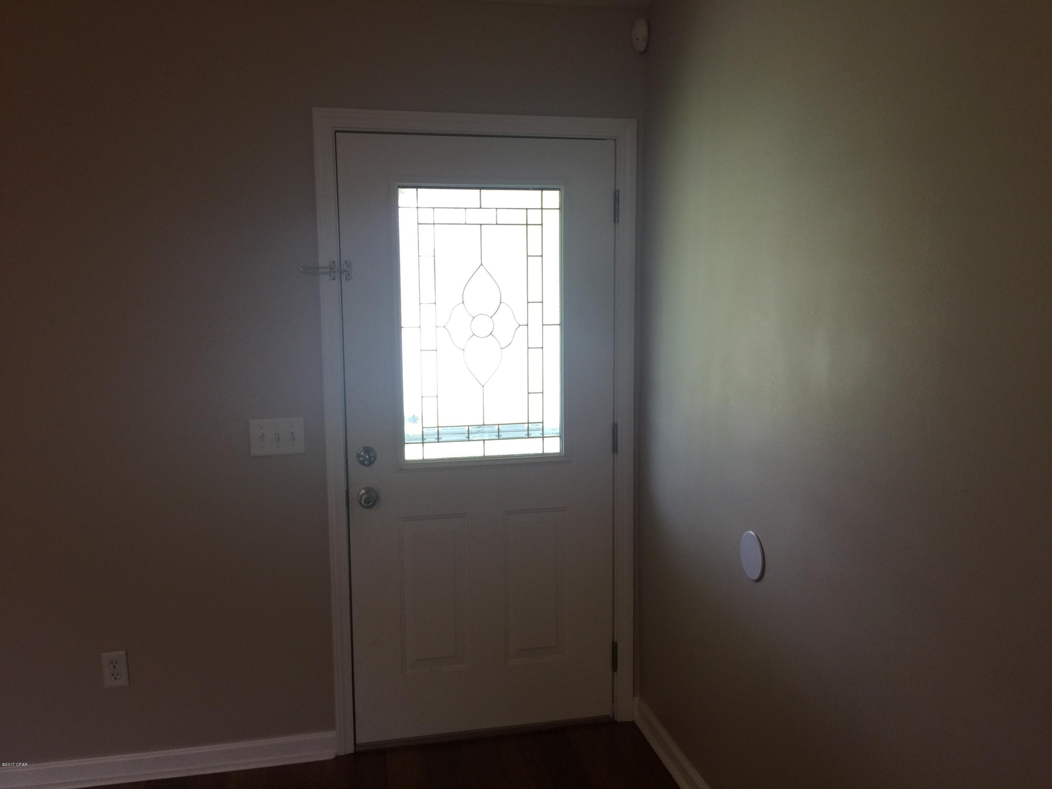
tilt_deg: -4.8
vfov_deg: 48.2
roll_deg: -0.5
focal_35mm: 29
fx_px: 881
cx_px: 526
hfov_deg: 61.7
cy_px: 394
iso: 32
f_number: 2.2
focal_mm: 4.15
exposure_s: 1/30
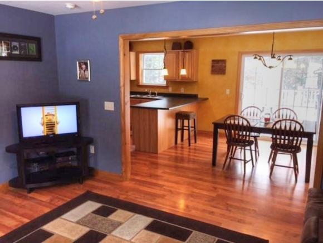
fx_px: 271
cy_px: 122
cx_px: 162
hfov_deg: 61.6
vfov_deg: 48.3
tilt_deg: -10.7
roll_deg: +1.5
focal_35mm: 29
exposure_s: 1/33
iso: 32
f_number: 2.2
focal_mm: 4.15
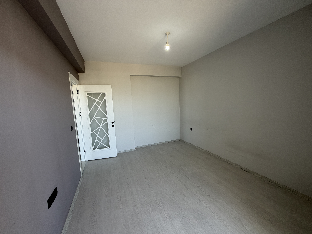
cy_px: 117
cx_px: 156
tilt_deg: -6.5
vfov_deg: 85.7
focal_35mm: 14
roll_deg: +3.4
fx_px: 126
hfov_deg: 102.1
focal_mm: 2.22
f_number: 2.2
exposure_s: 1/121
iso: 100
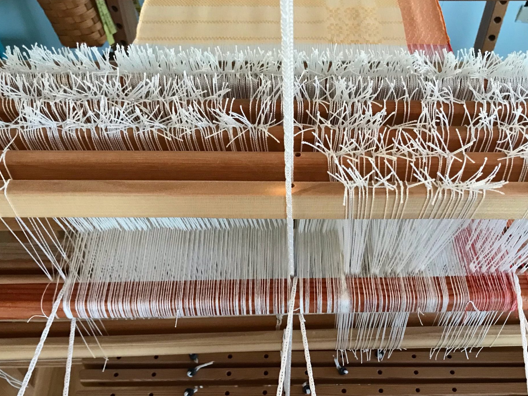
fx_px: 595
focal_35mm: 39
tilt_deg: -54.9
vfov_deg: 36.4
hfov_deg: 47.7
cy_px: 266
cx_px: 311
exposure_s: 1/15
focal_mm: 3.99
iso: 80
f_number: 1.8
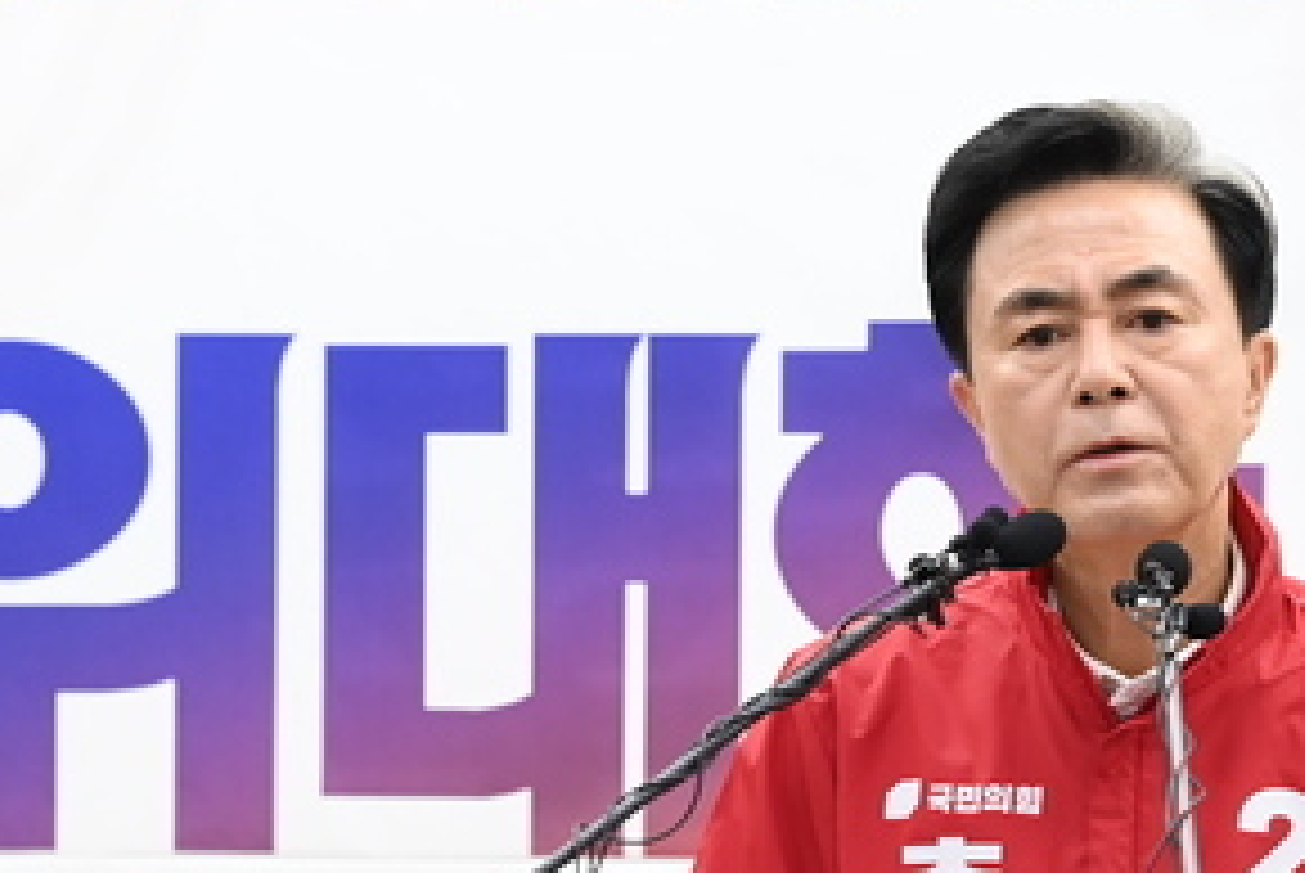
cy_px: 637
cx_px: 680
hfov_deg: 4.8
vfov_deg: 3.2
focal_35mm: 433
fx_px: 15712
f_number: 5
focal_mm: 200
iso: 1250
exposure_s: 1/250
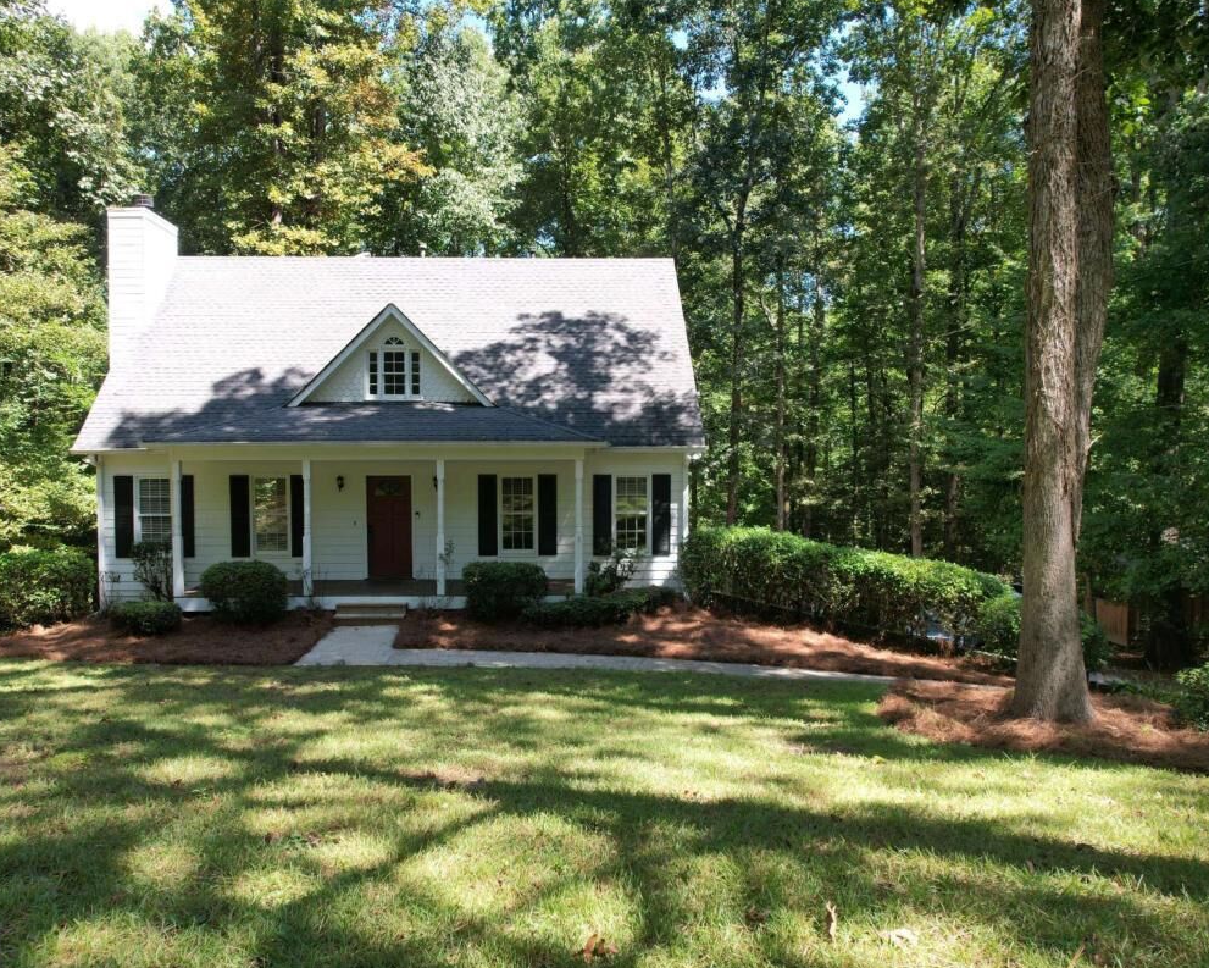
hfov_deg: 68.1
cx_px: 584
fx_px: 895
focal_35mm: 25
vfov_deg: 56.8
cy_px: 485
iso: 100
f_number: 2.8
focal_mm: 8.38
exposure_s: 1/320
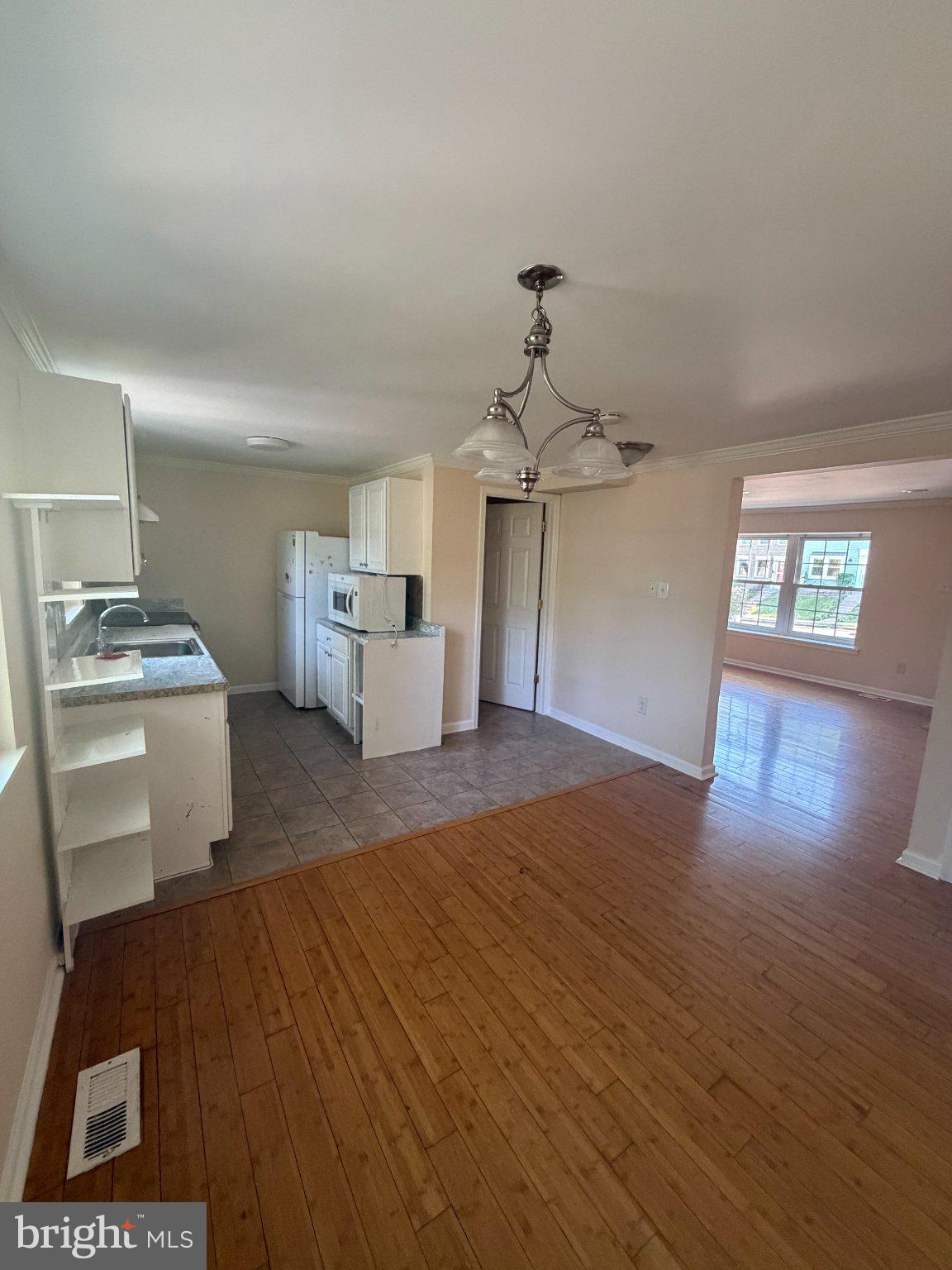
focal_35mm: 14
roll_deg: -1.9
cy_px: 635
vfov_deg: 102.1
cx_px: 476
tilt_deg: -10.2
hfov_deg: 85.7
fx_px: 513
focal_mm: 2.22
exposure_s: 1/60
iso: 400
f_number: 2.2
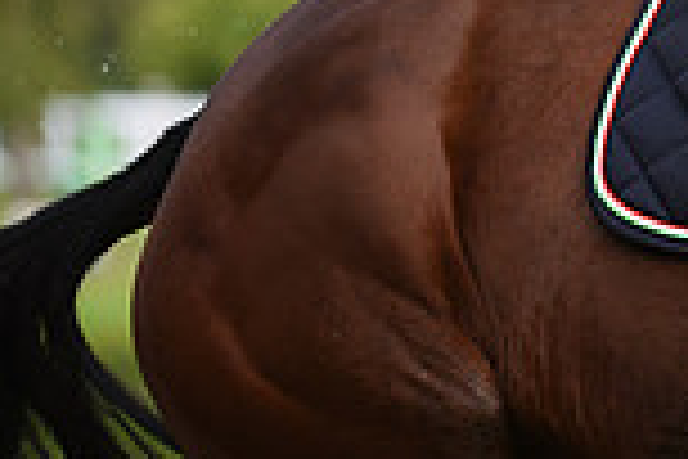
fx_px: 14523
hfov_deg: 2.7
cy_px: -270
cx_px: 1300
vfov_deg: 1.8
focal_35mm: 760
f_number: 4.5
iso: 900
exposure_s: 1/1000
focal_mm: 200
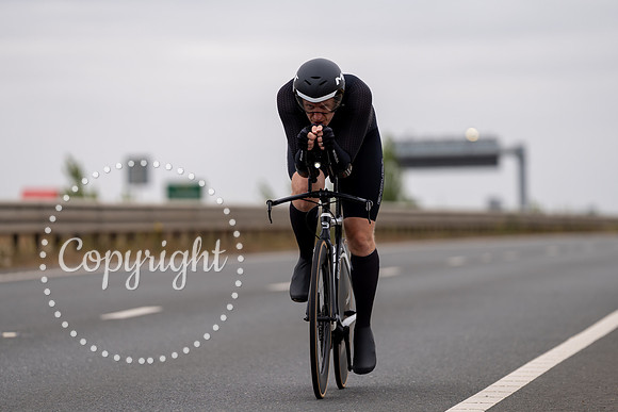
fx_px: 4083
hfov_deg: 8.7
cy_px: 232
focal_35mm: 238
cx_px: 318
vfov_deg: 5.8
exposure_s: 1/800
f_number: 3.2
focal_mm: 200
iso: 100
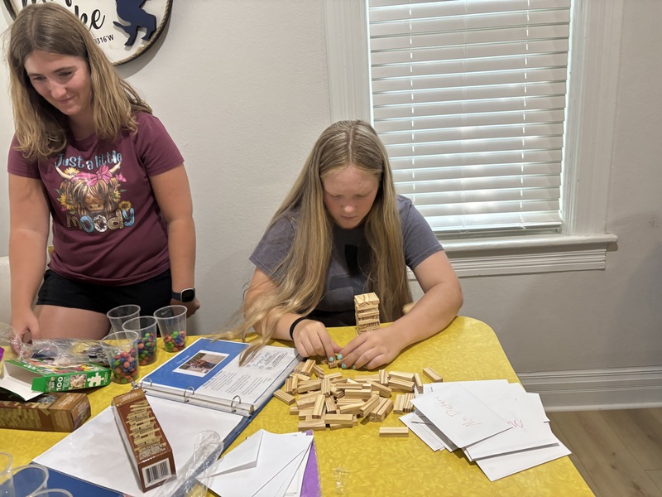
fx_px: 497
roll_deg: +3.6
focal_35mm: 26
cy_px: 248
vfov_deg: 53.1
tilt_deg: -15.5
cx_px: 331
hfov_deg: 67.3
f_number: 1.6
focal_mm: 5.96
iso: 200
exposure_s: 1/60
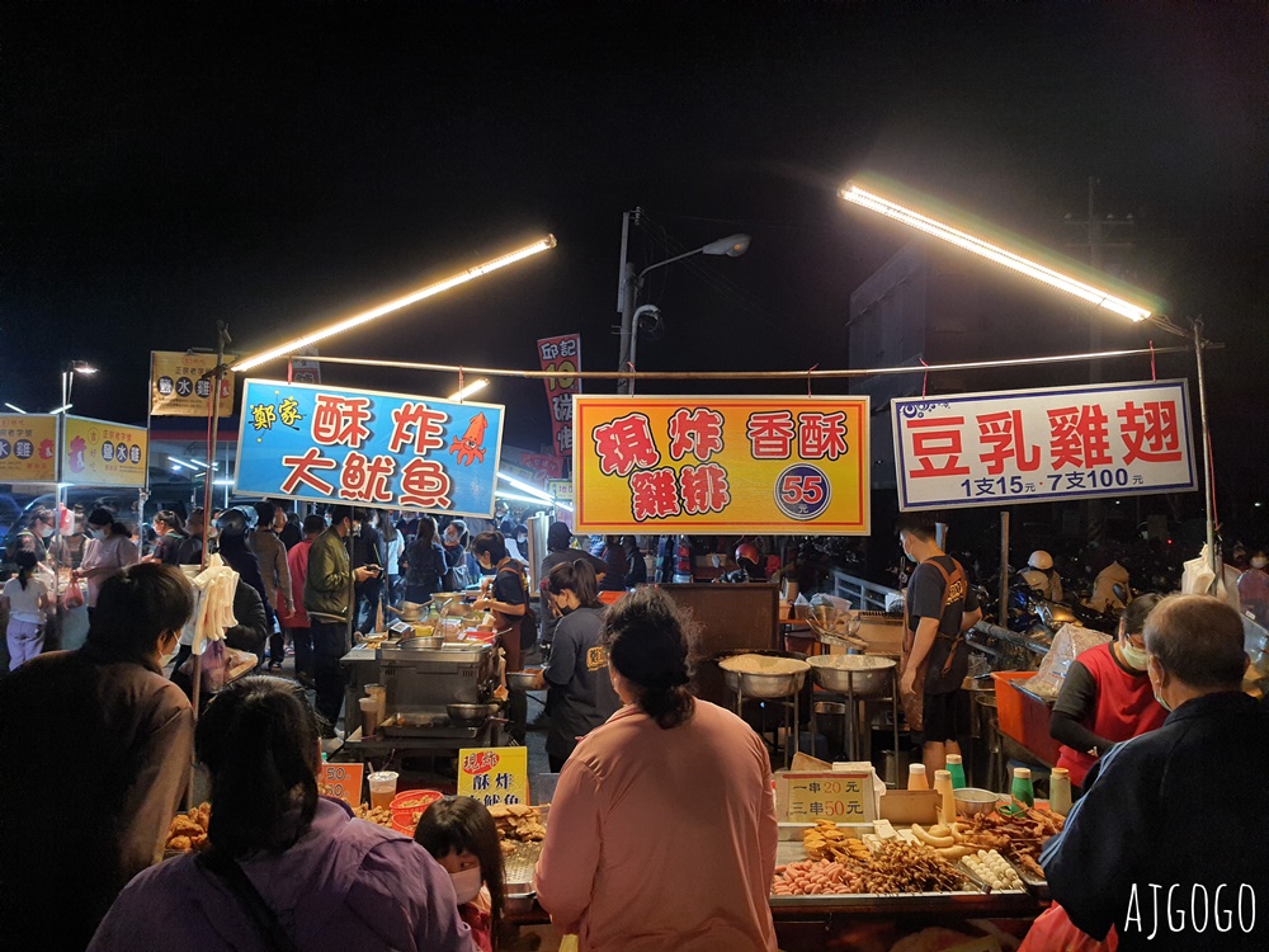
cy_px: 476
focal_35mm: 26
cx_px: 634
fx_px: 953
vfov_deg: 53.1
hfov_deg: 67.3
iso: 100
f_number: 1.7
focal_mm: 4.32
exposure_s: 1/120
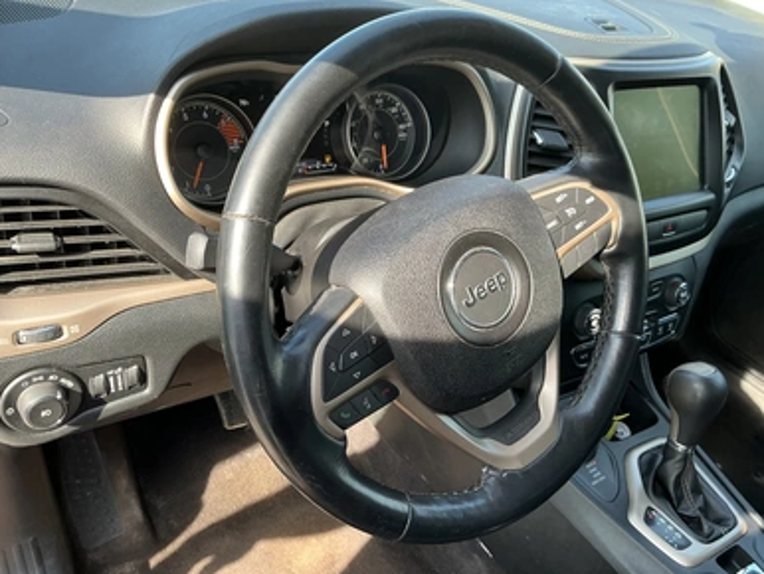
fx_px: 640
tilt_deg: -34.8
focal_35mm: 29
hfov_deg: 61.6
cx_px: 370
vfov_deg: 48.3
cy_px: 295
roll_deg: -9.3
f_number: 1.8
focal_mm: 3
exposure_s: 1/122
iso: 25
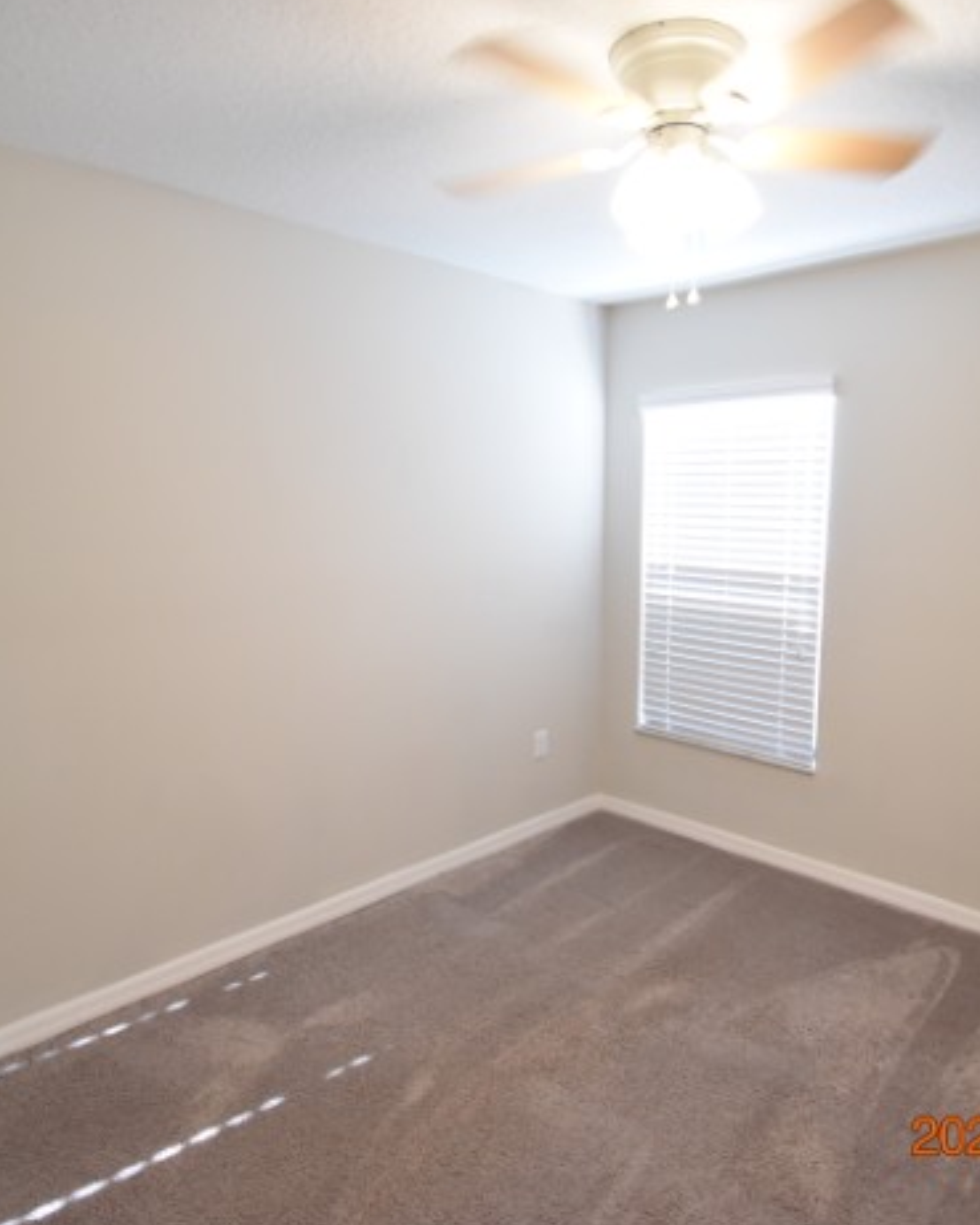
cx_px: 560
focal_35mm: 22
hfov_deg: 62.9
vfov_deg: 75.0
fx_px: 797
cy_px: 595
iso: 1400
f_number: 3.5
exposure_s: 1/60
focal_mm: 10
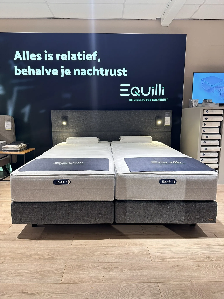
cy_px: 150
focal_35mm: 24
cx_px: 112
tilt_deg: -9.9
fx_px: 207
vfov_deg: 71.6
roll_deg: -0.6
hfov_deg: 56.8
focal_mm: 6.86
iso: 200
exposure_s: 1/100
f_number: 1.78
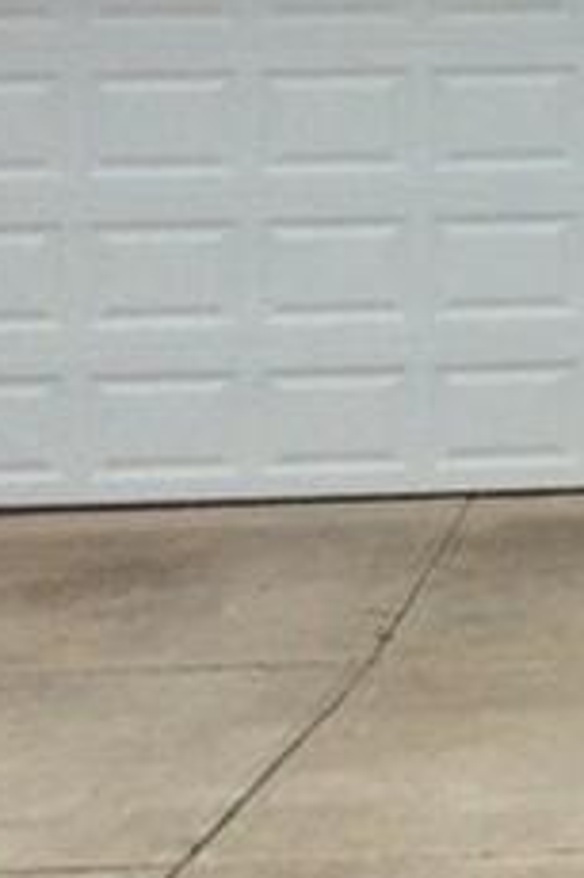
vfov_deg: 13.7
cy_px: -19
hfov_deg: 8.7
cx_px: 1199
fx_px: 3606
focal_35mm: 148
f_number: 2.4
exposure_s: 1/120
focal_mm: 3.3
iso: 64
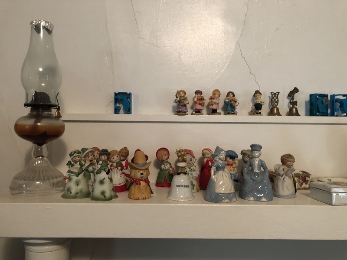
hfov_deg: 63.4
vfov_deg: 49.7
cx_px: 174
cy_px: 130
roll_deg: -1.1
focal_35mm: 28
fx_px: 281
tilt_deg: +1.0
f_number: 1.8
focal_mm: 4
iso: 100
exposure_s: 1/13
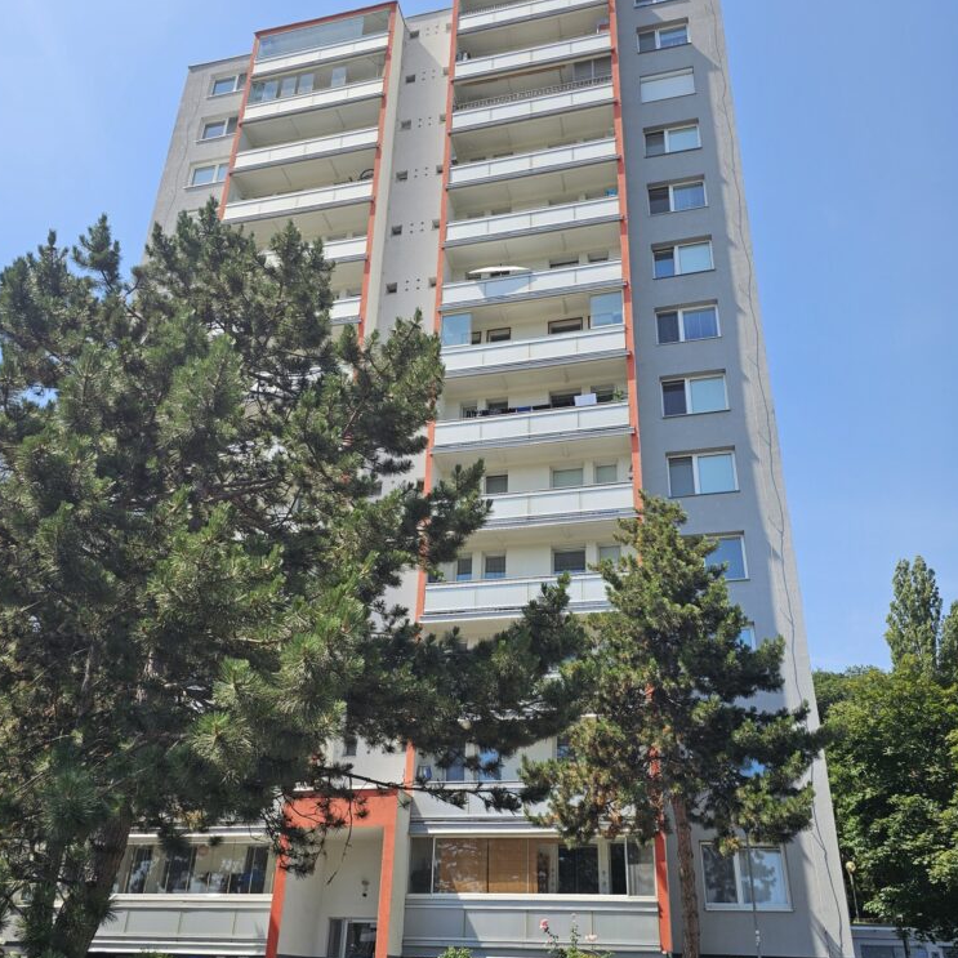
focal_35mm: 28
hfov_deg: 57.3
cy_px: 551
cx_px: 477
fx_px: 877
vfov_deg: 57.1
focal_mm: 6.3
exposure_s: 1/516
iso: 10
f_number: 1.7
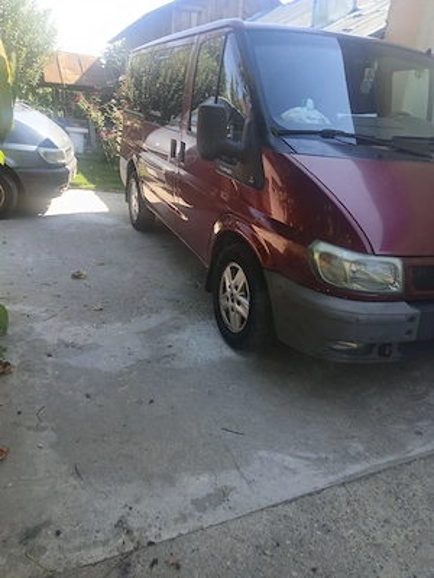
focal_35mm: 26
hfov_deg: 53.1
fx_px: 435
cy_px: 289
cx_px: 217
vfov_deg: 67.3
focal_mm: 3.98
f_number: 1.8
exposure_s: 1/101
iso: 25
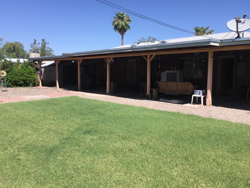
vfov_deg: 48.2
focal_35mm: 29
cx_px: 125
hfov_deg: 61.7
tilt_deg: -5.8
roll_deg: -0.7
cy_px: 94
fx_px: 209
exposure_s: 1/1883
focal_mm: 4.15
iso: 32
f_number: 2.2
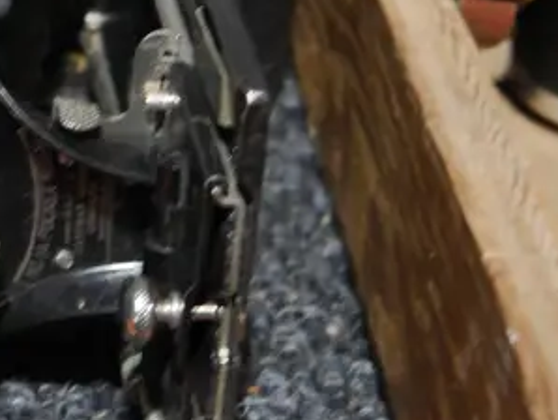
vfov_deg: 12.9
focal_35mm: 110
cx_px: -210
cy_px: -183
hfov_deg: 16.7
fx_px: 1775
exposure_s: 1/60
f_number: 3.6
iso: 640
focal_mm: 16
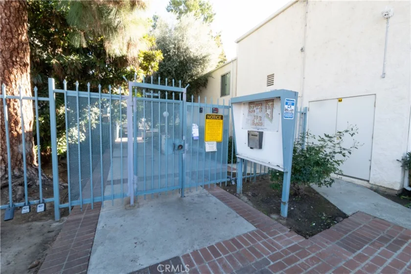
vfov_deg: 81.2
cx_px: 206
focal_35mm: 14
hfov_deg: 104.3
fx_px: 160
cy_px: 137
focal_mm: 9.6
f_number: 20
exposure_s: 1/15
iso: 500
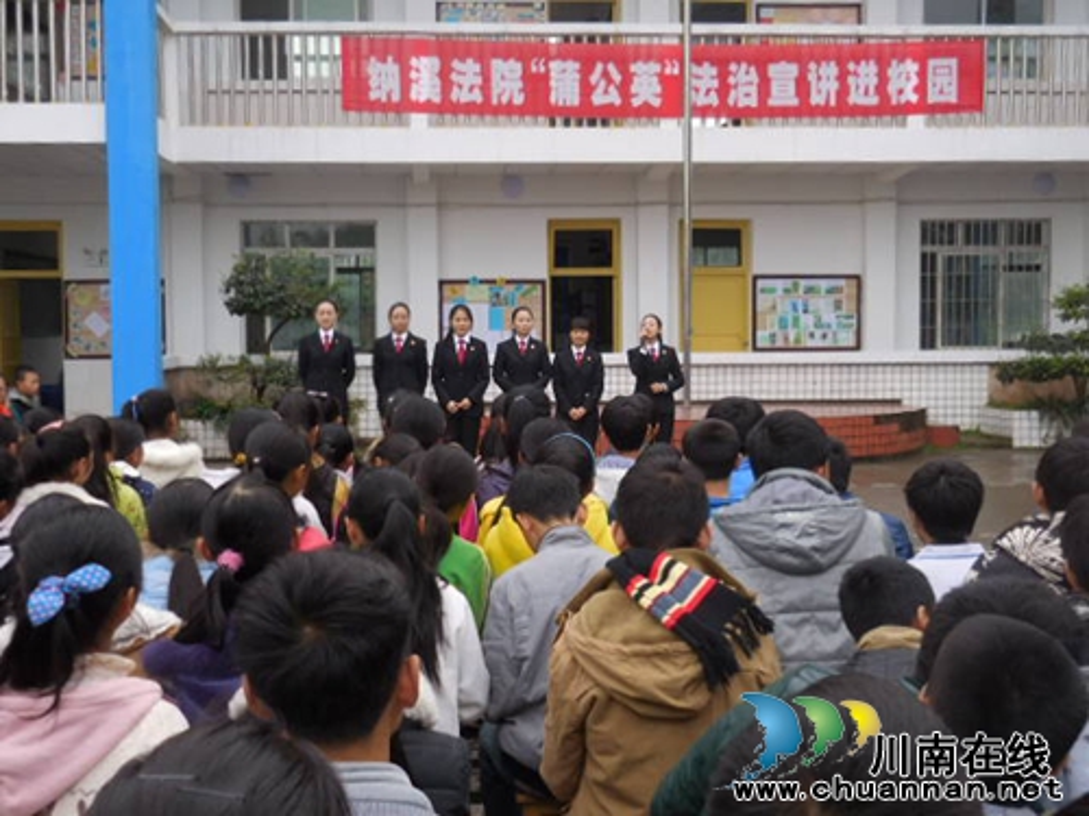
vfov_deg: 32.2
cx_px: 544
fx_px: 1416
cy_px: 408
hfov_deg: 42.1
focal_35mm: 45
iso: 125
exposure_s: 1/100
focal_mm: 8.1
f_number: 4.2
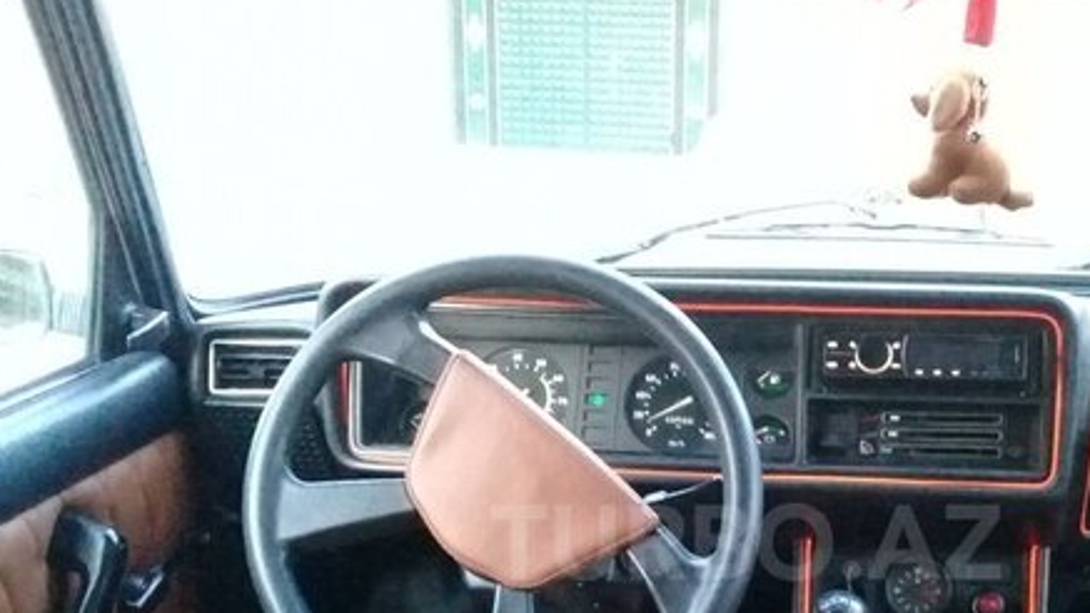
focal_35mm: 51
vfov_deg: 23.0
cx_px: 746
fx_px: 1474
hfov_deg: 40.0
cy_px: 542
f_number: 2.2
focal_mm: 3.3
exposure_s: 1/17
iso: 1250
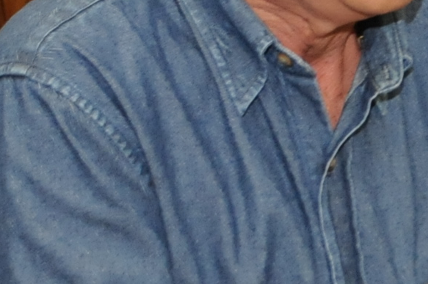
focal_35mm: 265
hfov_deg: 7.4
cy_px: 137
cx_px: 966
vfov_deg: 5.2
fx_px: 3146
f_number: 7.1
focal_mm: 32
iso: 800
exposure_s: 1/60
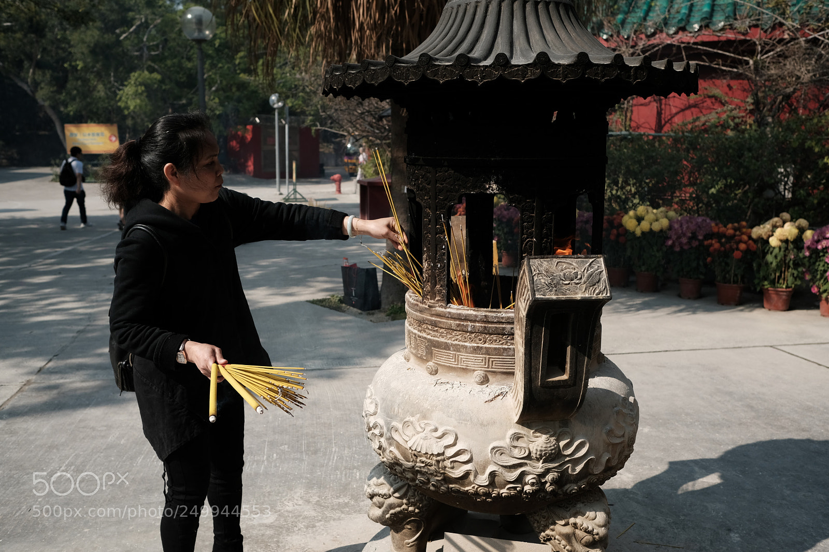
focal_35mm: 35
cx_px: 414
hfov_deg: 54.4
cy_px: 276
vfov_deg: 37.8
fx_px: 806
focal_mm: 23
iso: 200
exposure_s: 1/2000
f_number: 4
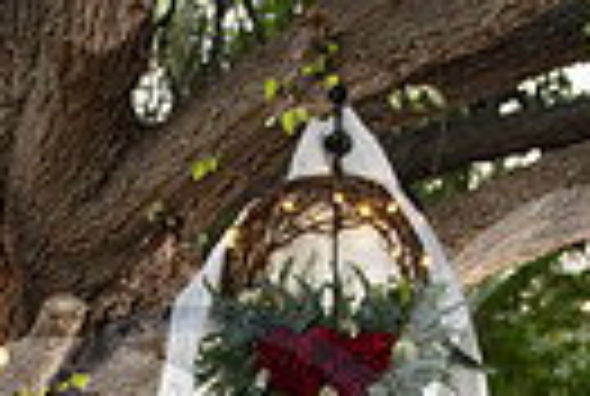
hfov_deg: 18.9
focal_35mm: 106
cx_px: 68
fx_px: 1741
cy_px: 664
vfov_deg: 12.1
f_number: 2.8
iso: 400
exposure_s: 1/60
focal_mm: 24
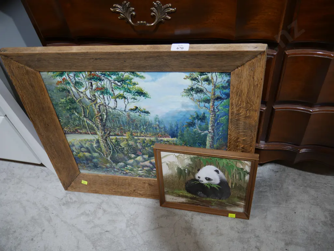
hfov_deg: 63.4
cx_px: 167
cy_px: 126
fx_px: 270
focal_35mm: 28
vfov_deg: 49.8
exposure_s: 1/60
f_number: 3.5
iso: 250
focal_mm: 14
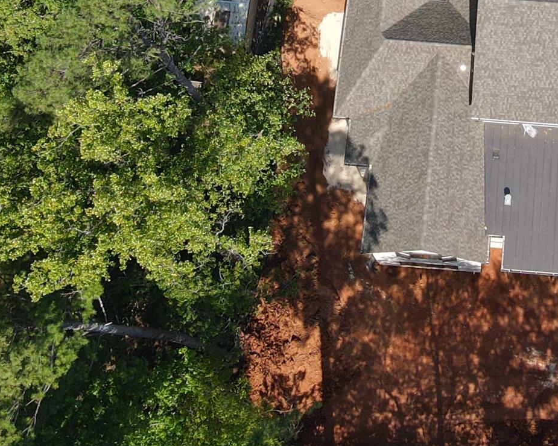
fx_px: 1255
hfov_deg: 24.6
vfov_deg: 19.0
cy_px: -94
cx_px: 468
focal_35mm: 76
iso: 100
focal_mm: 4.5
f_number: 2.8
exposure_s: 1/400
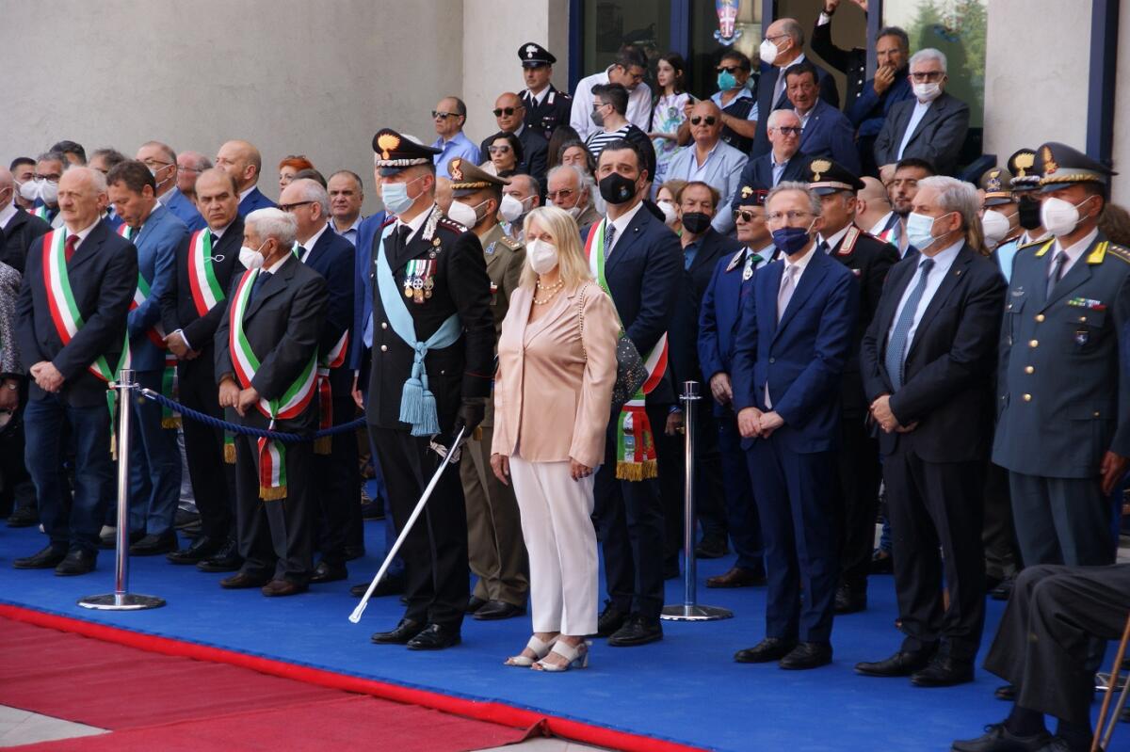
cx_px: 565
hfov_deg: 22.6
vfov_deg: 15.2
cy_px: 376
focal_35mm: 90
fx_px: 2824
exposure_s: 1/125
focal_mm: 60
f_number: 5.6
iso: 200
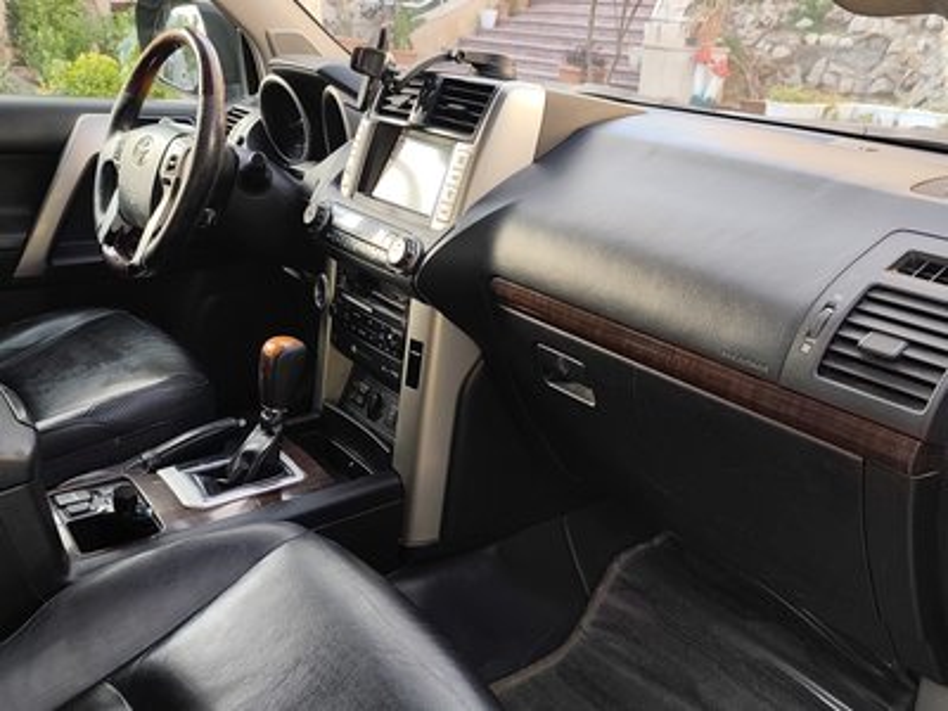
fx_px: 630
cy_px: 356
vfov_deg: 58.9
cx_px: 474
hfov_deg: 73.9
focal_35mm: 23
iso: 100
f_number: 1.65
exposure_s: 1/54.8
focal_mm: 6.19
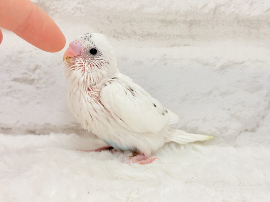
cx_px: 135
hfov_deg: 36.8
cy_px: 101
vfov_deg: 28.0
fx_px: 406
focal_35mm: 52
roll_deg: -3.2
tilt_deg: -10.6
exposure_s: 1/50
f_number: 1.6
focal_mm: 5.96
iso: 50
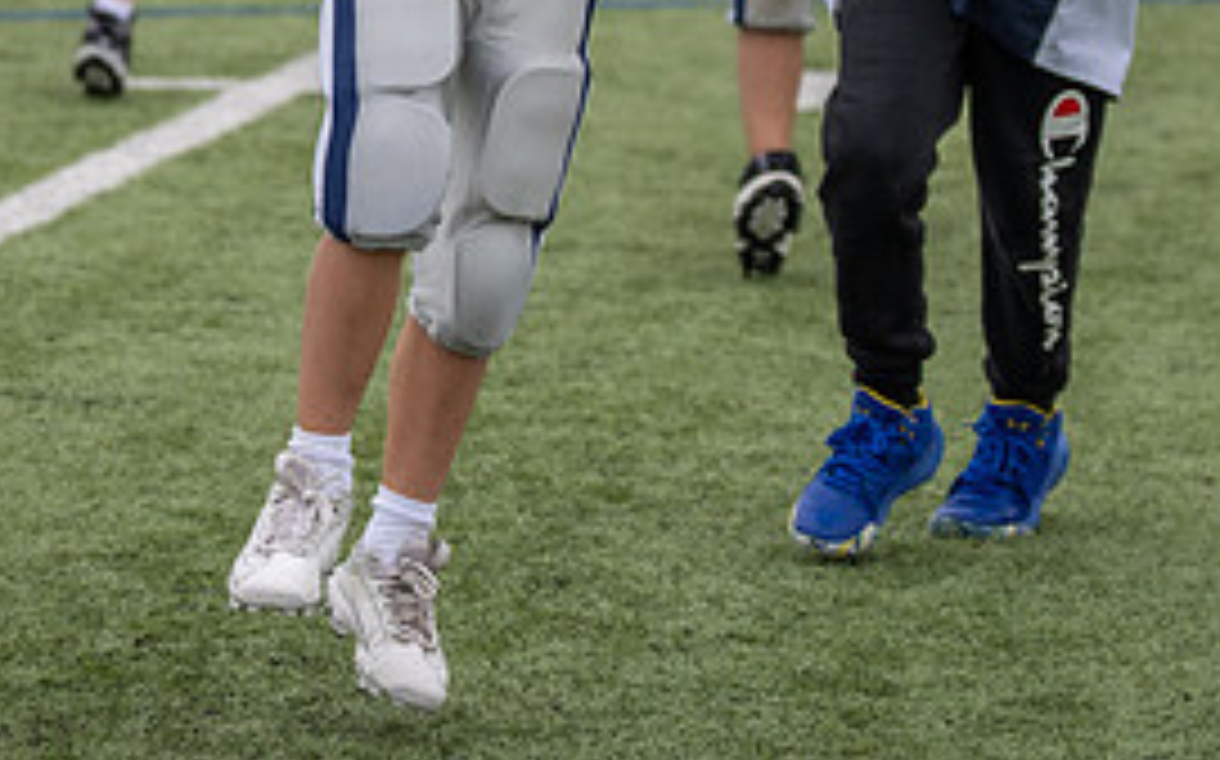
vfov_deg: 6.0
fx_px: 7244
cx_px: 589
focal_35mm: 218
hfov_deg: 9.6
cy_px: -305
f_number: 2.8
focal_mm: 70
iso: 200
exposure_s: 1/1250
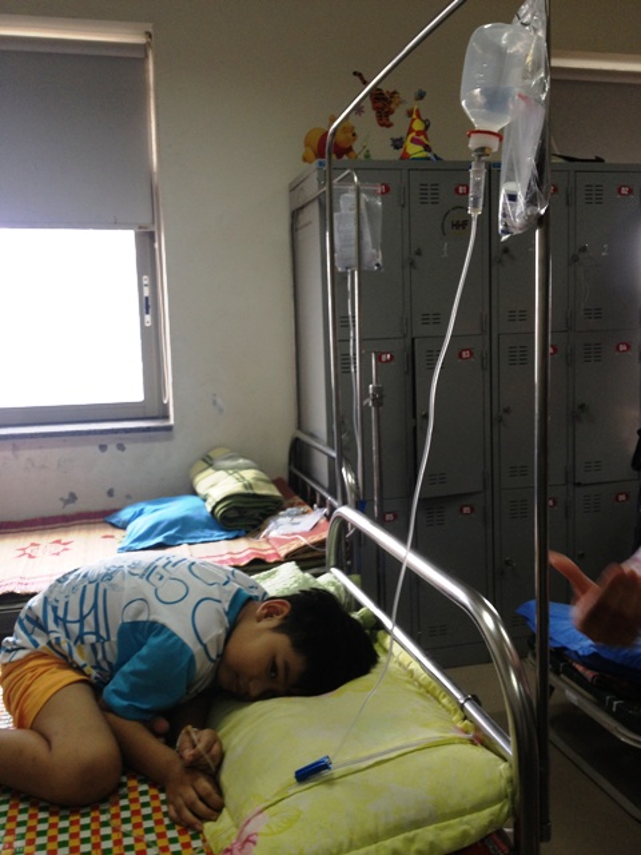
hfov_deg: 40.7
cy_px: 428
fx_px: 864
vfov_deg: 52.6
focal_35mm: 35
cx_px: 320
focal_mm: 4.28
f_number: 2.4
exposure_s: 1/20
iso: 50
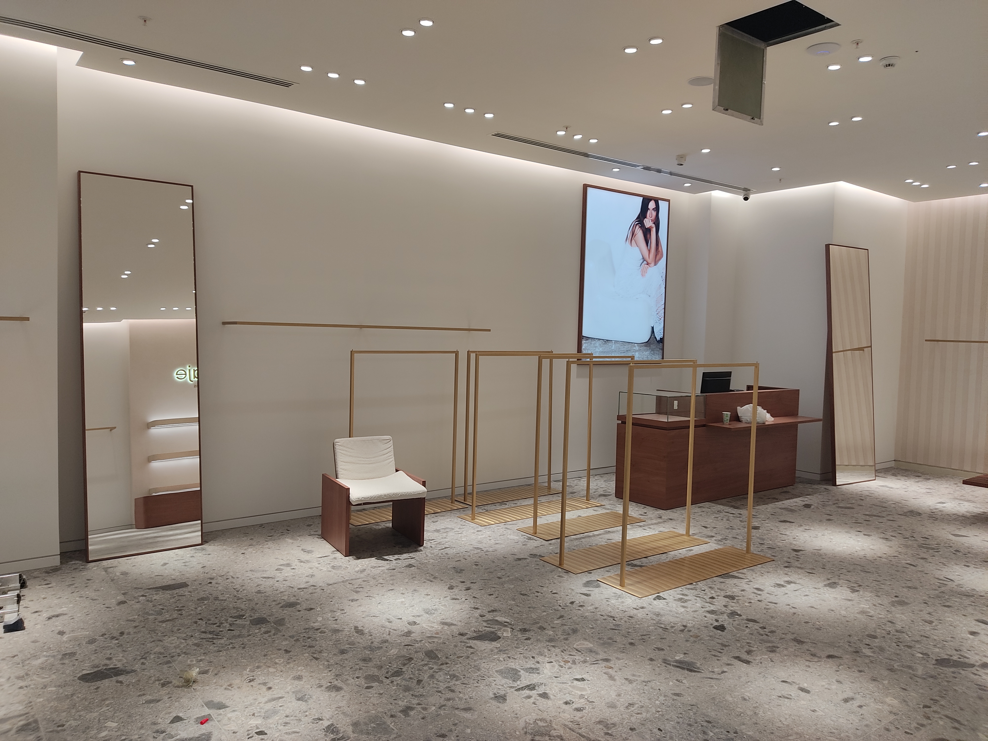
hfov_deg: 67.3
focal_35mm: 26
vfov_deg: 53.1
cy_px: 370
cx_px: 494
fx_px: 742
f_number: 1.79
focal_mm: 4.74
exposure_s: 1/100
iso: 123
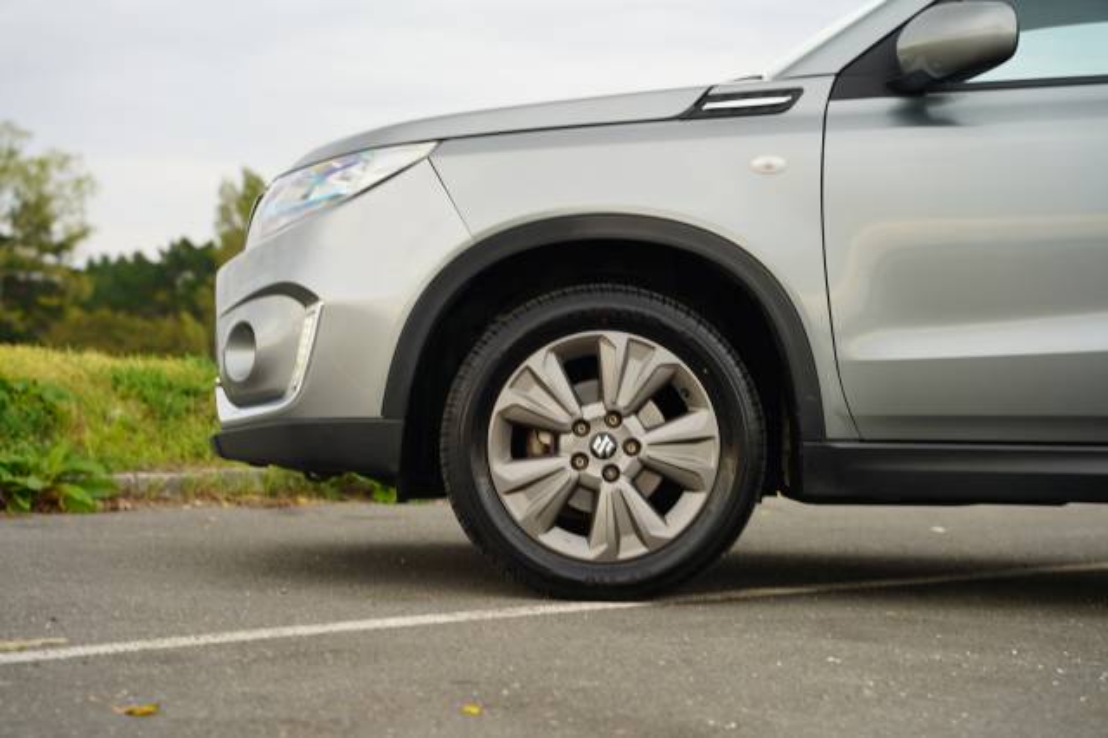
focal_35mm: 70
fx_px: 2153
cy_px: 369
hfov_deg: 28.9
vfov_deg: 19.4
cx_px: 554
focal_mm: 70
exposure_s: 1/80
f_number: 4
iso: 100
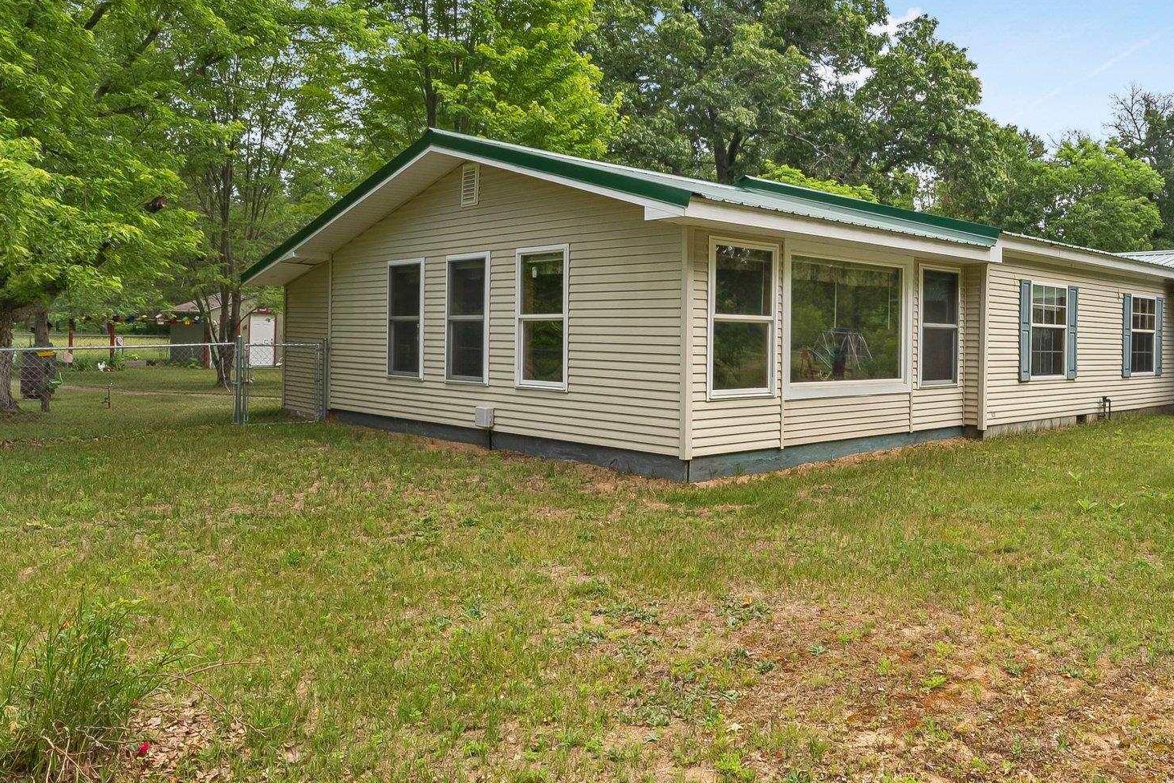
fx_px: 913
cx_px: 779
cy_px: 339
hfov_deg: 63.9
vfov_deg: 46.3
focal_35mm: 28
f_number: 18
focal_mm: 20
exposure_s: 1/160
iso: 640
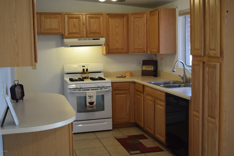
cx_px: 117
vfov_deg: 28.1
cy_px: 78
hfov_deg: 41.1
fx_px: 312
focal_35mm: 48
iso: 560
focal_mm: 32
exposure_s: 1/60
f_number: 4.5
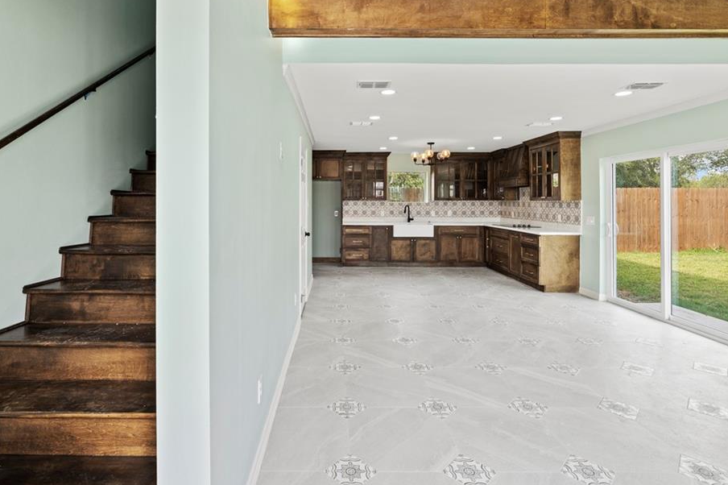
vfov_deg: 70.4
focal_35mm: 17
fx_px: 344
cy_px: 251
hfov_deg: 93.1
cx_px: 333
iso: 250
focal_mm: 15
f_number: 9
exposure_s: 1/15
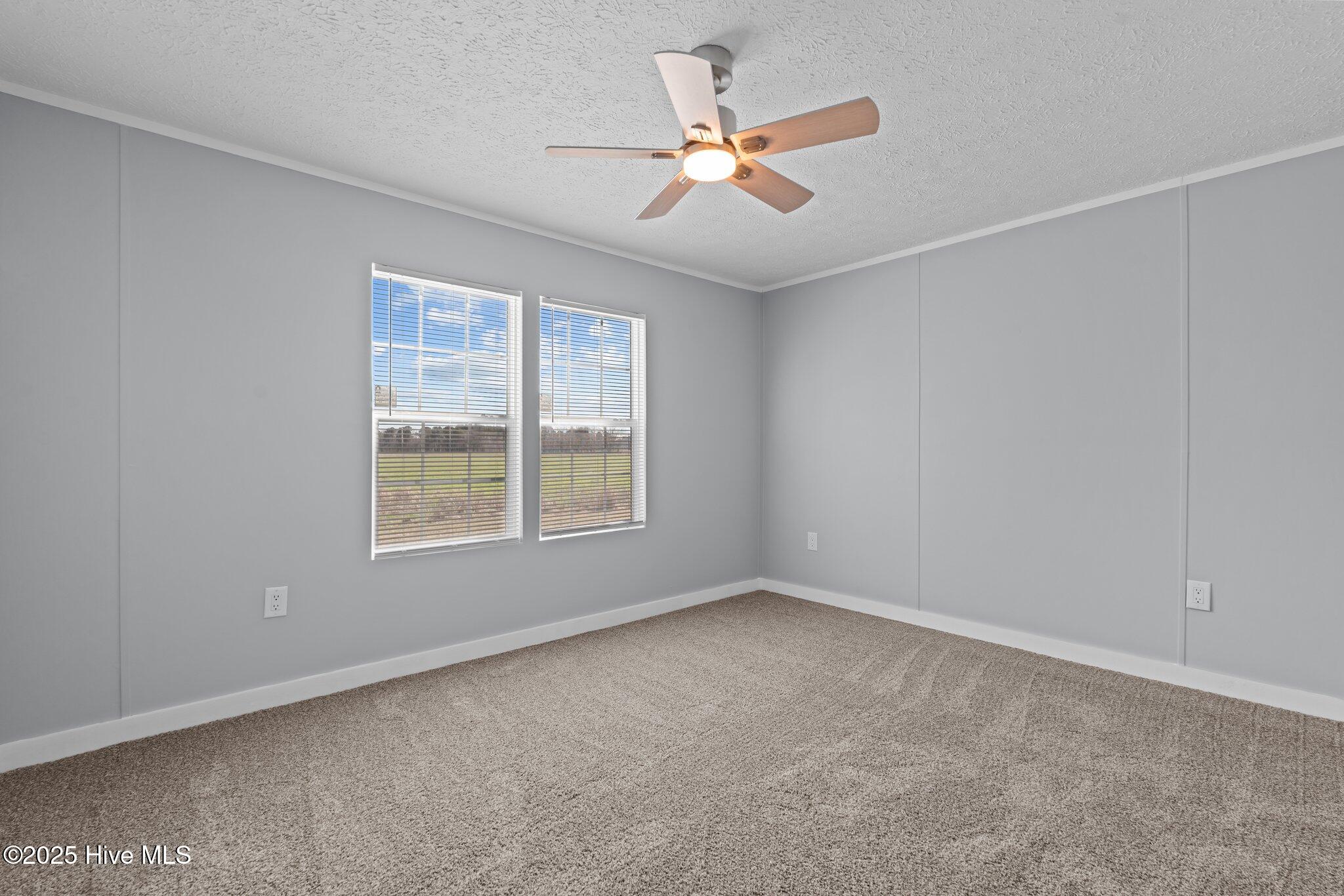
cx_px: 672
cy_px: 448
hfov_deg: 96.7
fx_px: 597
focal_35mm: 16
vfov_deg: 73.8
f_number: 8
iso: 320
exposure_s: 1/8
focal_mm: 16
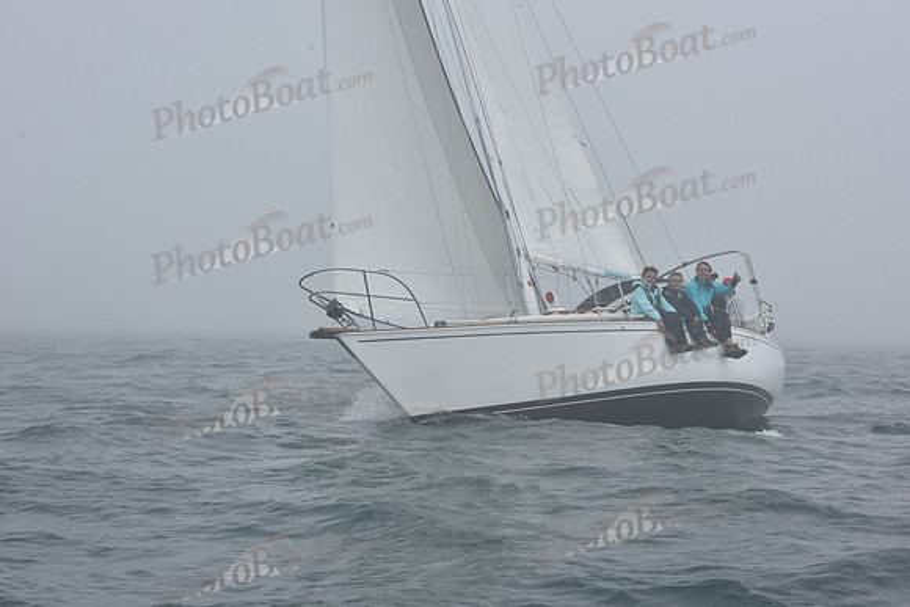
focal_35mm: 70
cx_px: 455
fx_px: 1770
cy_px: 304
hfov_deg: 28.8
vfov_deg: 19.5
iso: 250
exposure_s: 1/800
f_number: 11
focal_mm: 70
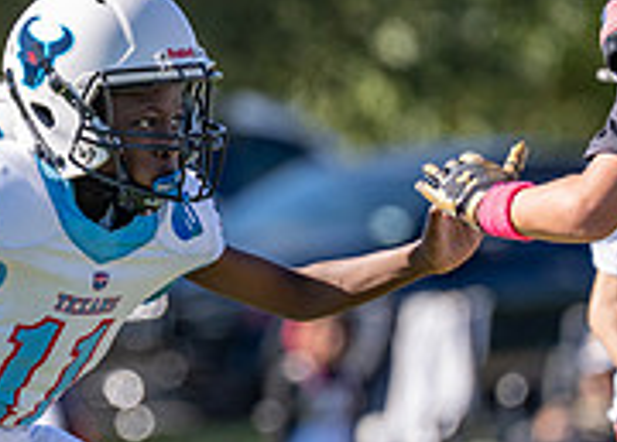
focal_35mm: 967
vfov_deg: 1.5
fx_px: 16964
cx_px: 40
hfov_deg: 2.1
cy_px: 206
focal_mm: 200
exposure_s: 1/2000
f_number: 2.8
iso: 160
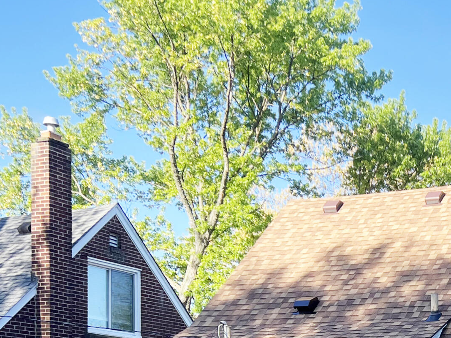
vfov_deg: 18.8
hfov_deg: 24.6
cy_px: 435
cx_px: 514
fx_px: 951
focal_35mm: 73
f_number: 1.5
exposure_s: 1/1412
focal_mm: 5.7
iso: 50
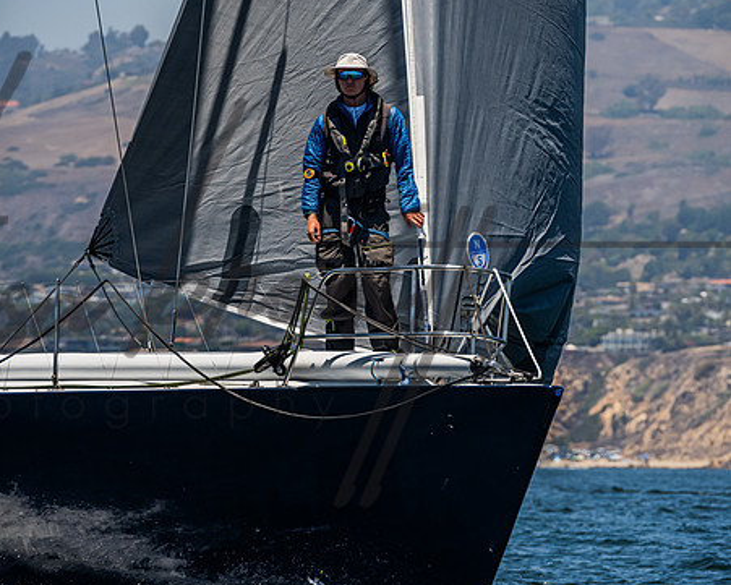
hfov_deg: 5.0
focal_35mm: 384
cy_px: 244
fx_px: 8310
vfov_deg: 4.0
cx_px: 338
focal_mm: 270
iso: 500
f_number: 8
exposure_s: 1/1600
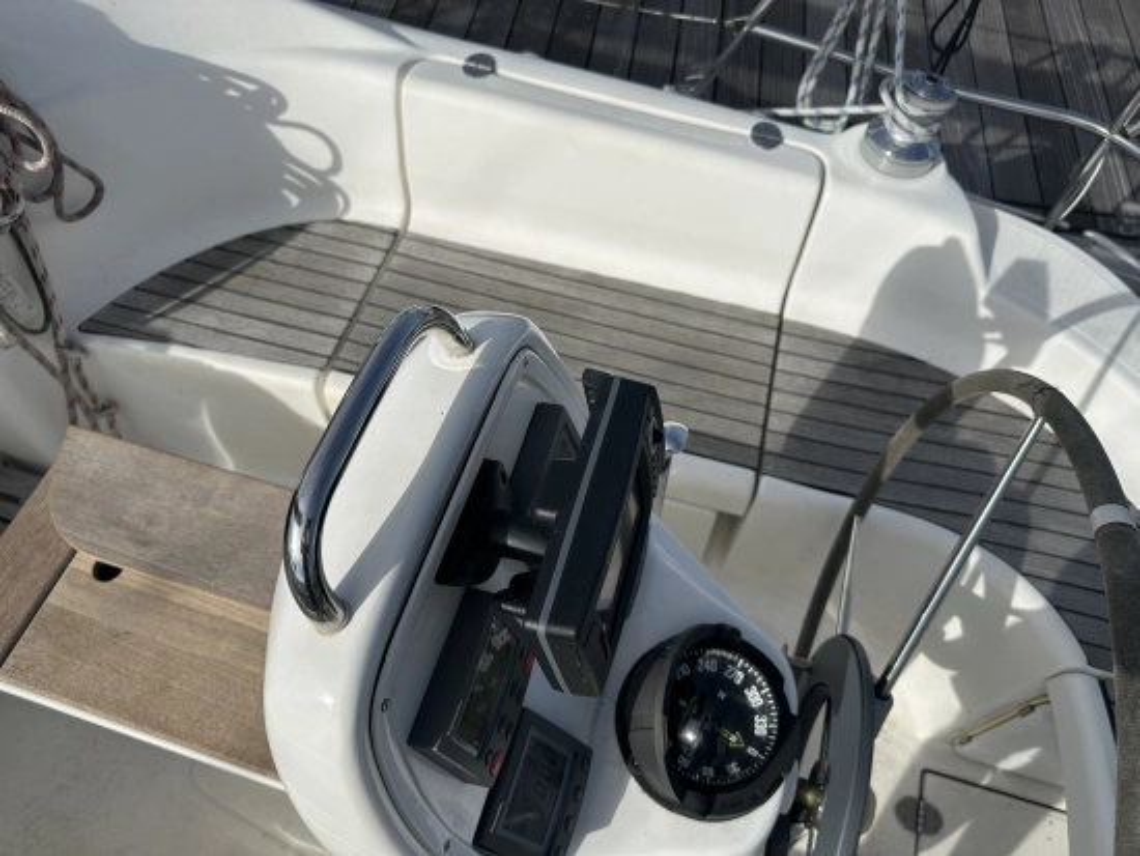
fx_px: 791
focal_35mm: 24
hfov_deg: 71.6
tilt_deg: -57.8
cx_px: 570
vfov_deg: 56.9
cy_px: 428
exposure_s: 1/12048
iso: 80
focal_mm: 6.86
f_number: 1.78
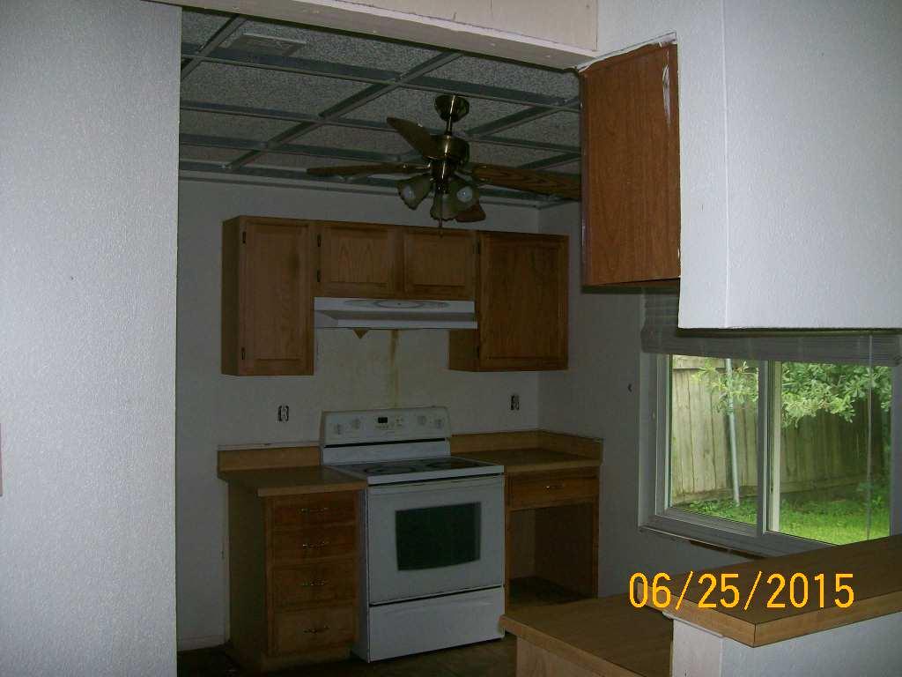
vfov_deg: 39.7
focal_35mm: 36
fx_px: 938
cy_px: 338
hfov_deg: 51.4
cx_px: 451
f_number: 2.7
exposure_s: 1/64
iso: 140
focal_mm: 6
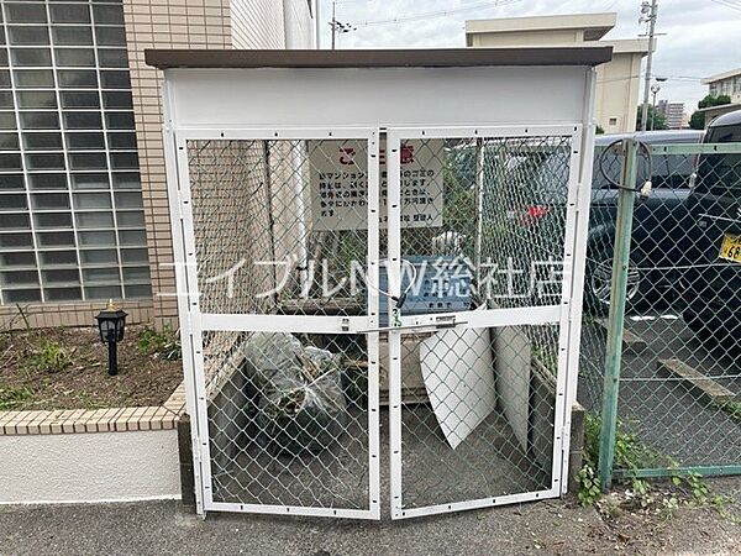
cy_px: 278
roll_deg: +0.9
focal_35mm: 26
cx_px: 370
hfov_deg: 67.3
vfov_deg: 53.1
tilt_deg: -11.7
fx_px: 557
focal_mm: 4.2
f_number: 1.6
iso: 32
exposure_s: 1/587
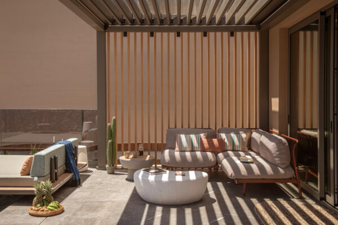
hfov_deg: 46.4
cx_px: 169
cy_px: 112
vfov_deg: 31.9
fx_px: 394
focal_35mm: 42
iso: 100
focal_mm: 42
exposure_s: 1/160
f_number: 8
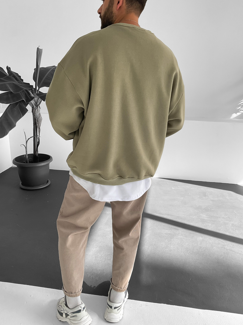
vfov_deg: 60.0
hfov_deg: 46.8
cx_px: 120
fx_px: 281
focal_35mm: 30
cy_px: 166
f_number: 1.8
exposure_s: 1/120
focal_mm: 3
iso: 20
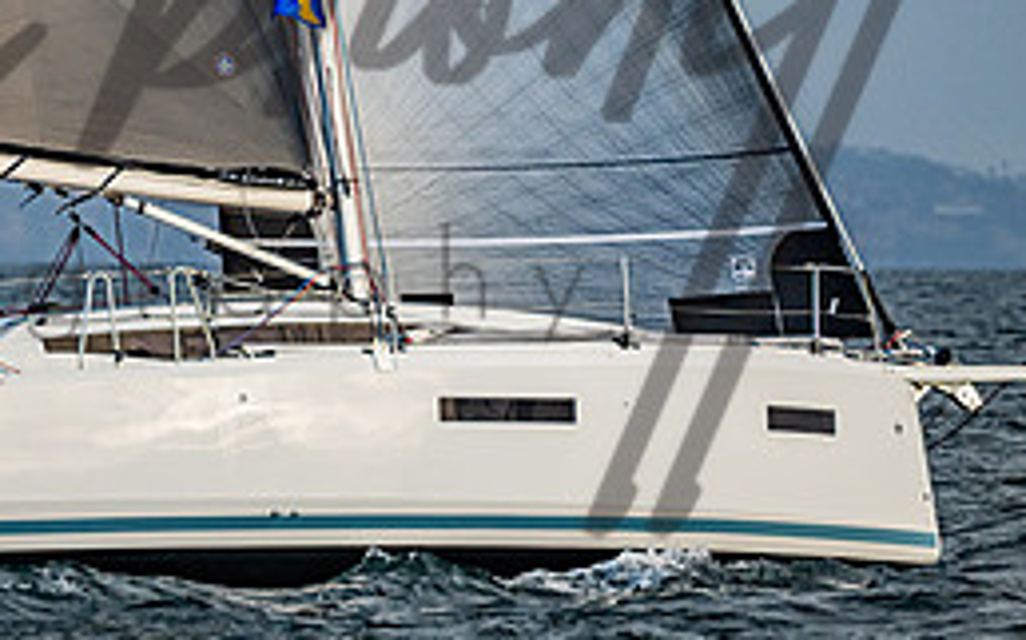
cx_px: 306
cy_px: 62
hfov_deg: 2.3
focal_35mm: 933
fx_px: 26077
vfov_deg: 1.4
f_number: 5.6
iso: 640
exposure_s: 1/2500
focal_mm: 360
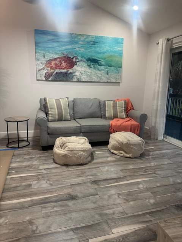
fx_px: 168
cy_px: 121
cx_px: 91
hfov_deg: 56.8
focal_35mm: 24
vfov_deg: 71.6
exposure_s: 1/60
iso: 125
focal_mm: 6.76
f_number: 1.78
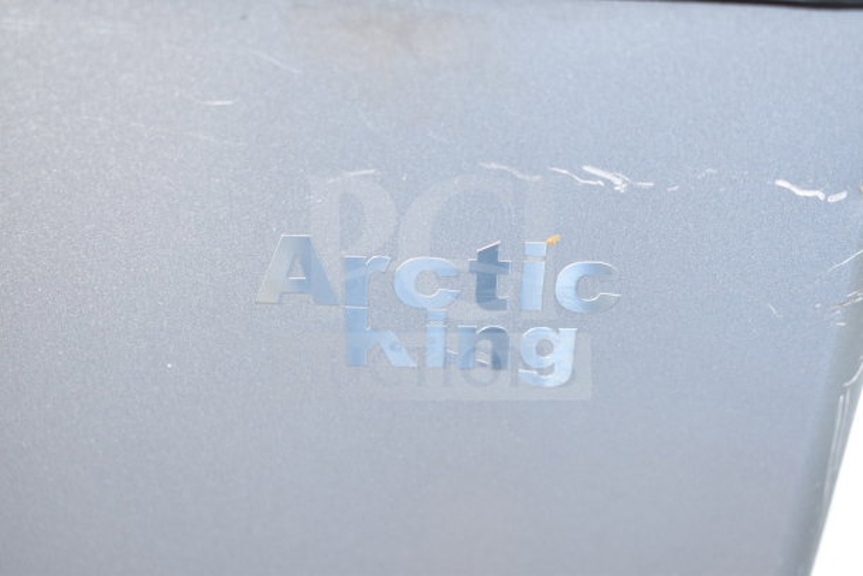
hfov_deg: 35.0
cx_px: 432
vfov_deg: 23.8
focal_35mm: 57
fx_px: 1367
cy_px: 288
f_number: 4.8
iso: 720
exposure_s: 1/60
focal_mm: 38
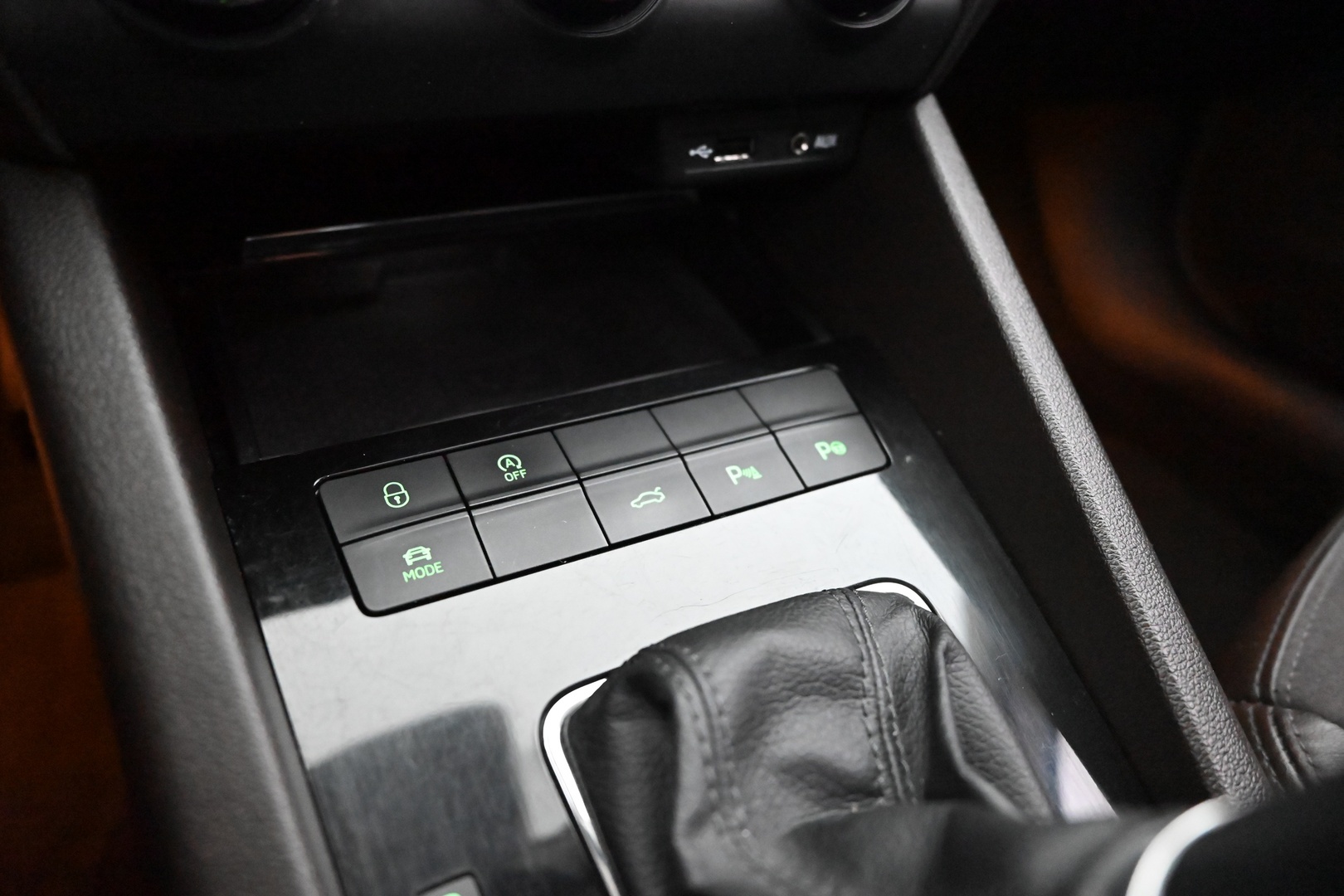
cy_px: 448
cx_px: 672
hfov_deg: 73.7
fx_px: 896
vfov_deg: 53.1
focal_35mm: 24
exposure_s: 1/60
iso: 16000
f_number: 4
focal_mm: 24
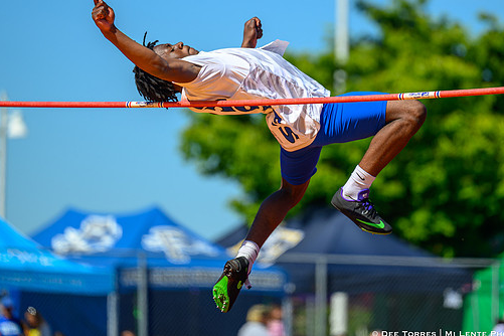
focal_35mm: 280
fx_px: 3920
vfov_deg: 4.9
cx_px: 260
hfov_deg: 7.4
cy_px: 126
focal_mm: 200
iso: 72
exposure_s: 1/1600
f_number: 2.8
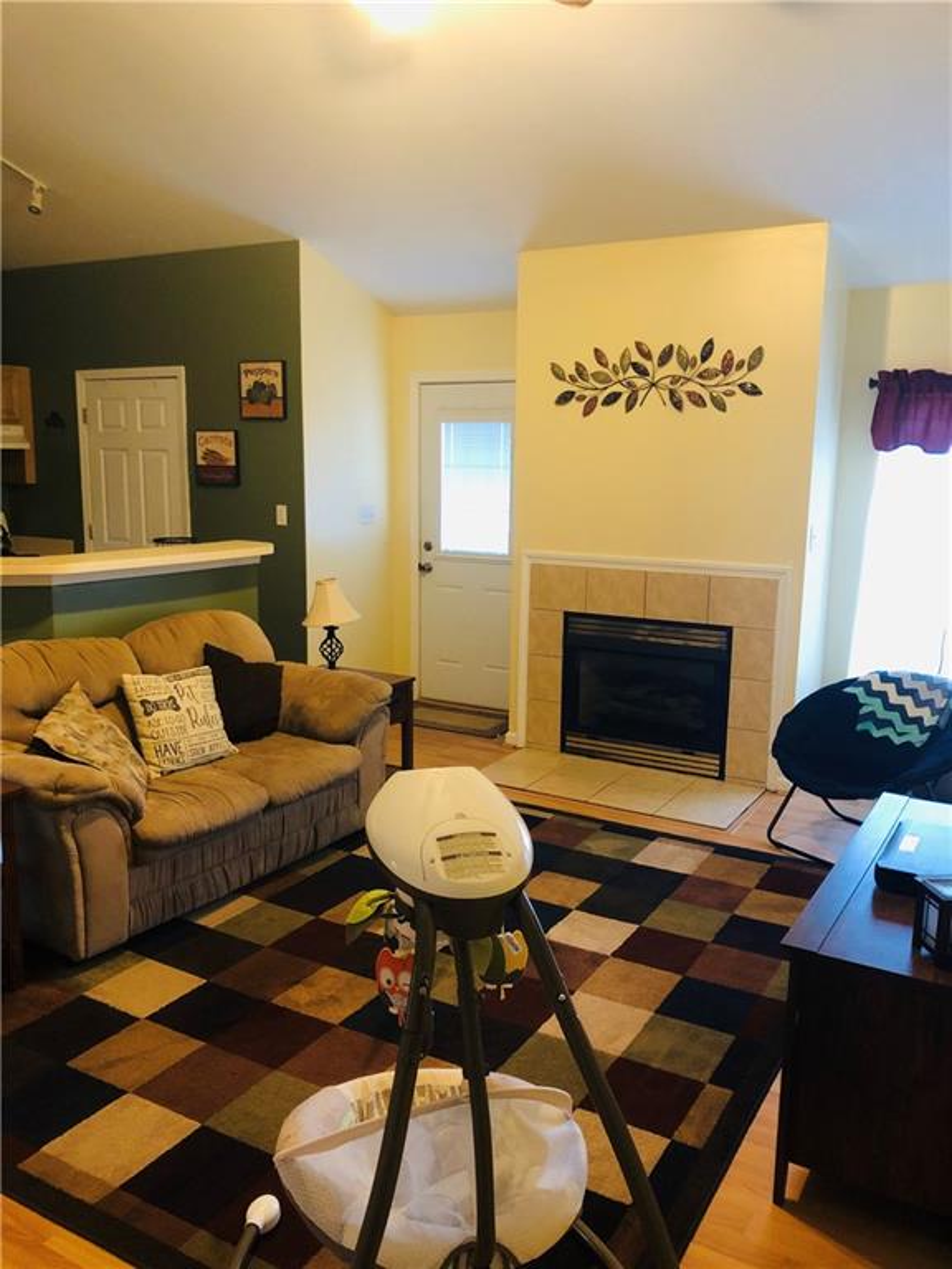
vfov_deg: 63.4
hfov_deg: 49.7
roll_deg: -0.6
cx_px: 476
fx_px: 1027
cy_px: 634
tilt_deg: -11.7
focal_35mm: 28
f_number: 1.8
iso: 100
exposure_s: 1/11
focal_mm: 3.99
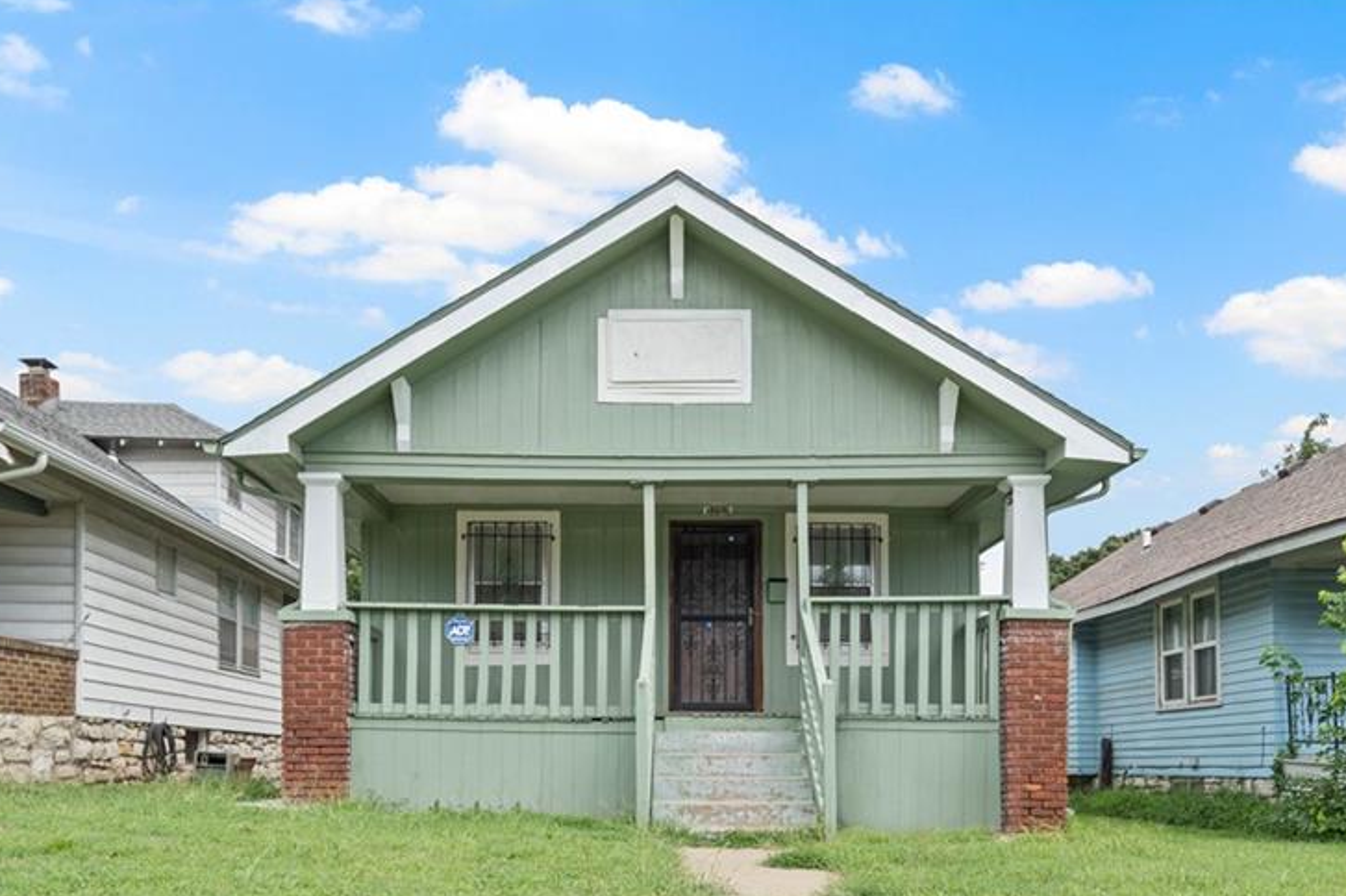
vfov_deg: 41.6
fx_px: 1158
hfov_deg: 60.3
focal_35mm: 31
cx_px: 681
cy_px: 615
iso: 320
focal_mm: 22
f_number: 9
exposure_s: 1/160
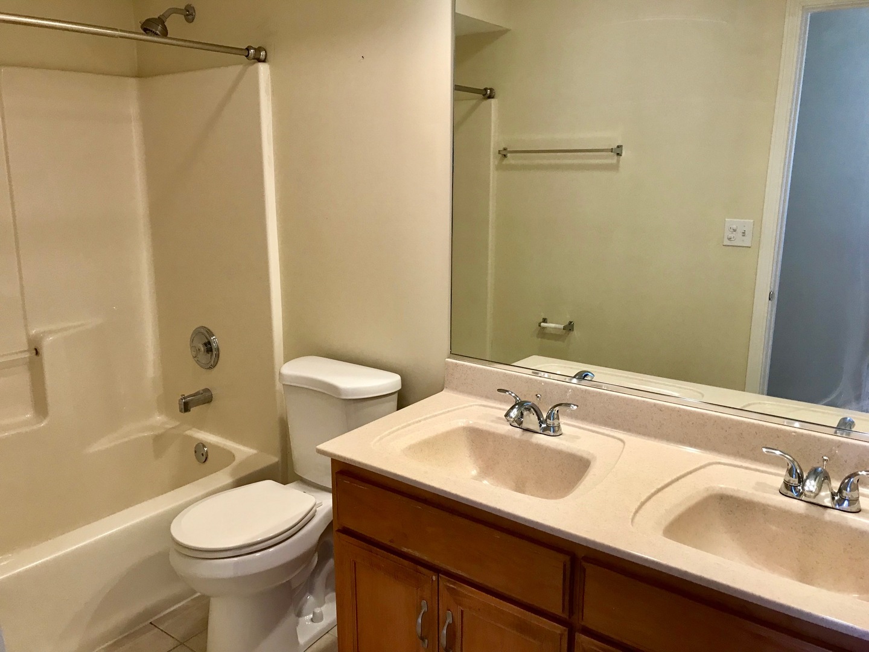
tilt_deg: -12.7
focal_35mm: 28
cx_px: 434
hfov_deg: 63.4
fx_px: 703
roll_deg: -0.6
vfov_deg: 49.7
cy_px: 326
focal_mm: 3.99
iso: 25
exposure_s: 1/30
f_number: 1.8
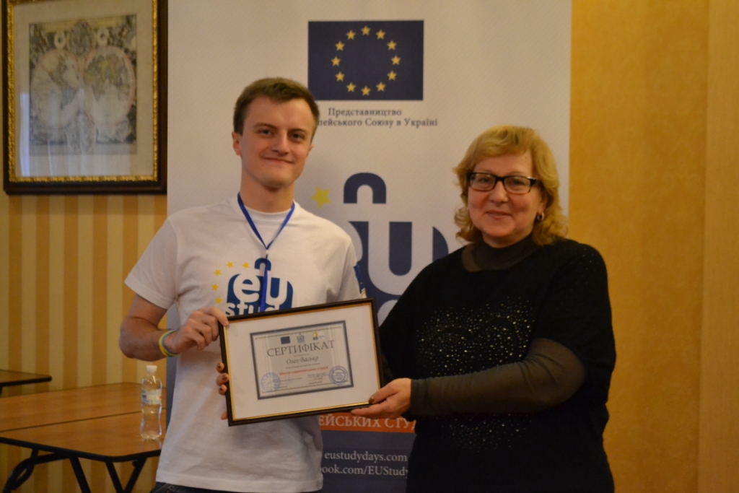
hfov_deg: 29.2
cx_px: 370
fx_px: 1417
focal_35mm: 69
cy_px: 246
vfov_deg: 19.7
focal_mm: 46
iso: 3200
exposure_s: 1/50
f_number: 5.3
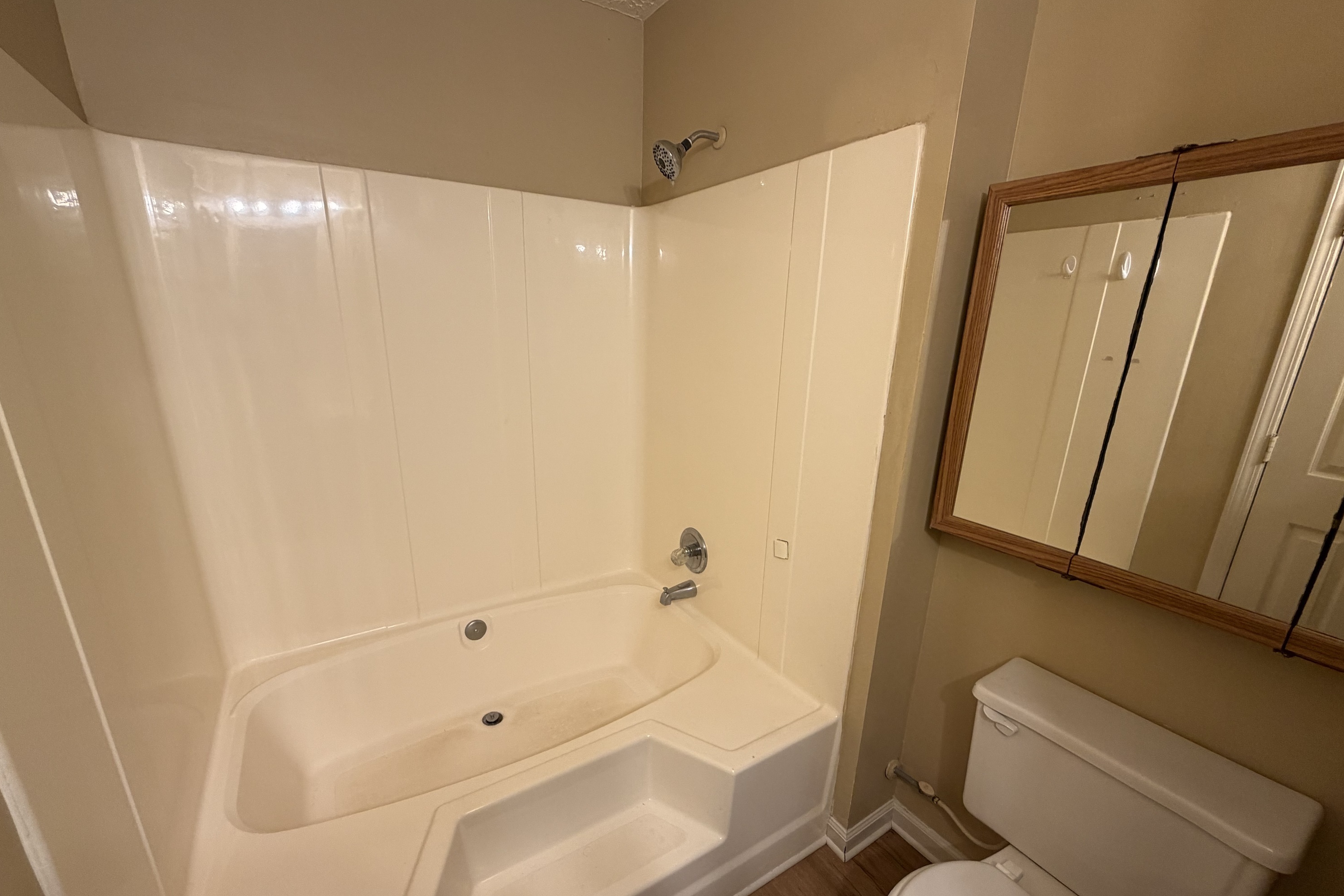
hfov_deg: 100.4
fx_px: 560
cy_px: 492
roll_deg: -1.2
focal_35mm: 15
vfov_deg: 77.1
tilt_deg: -17.5
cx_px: 672
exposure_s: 1/60
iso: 160
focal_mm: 2.22
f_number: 2.2
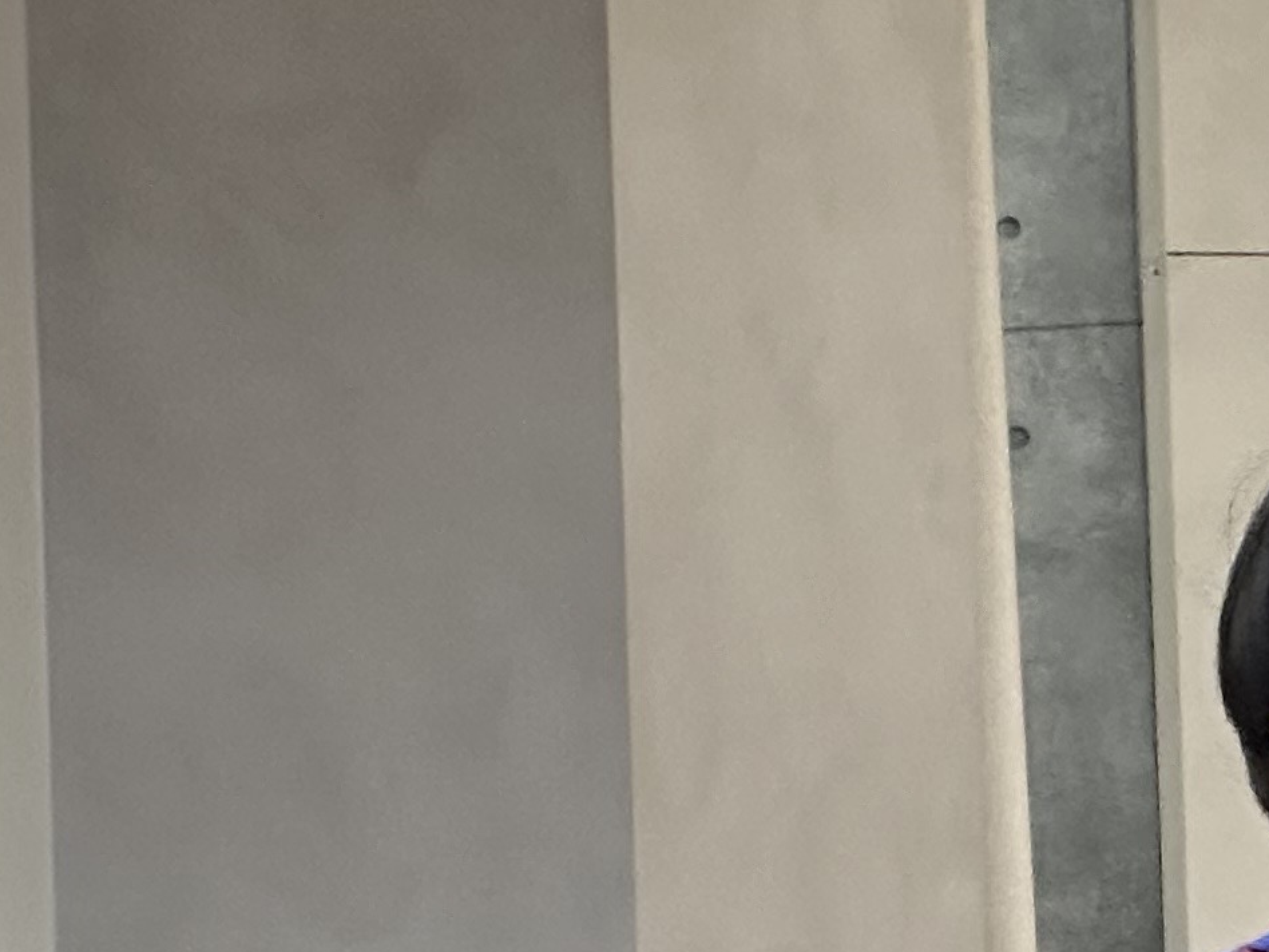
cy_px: 842
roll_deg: +1.4
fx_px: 11989
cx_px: 2443
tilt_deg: +1.5
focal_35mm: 327
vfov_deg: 4.5
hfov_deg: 5.9
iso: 250
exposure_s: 1/120
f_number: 2.8
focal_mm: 9
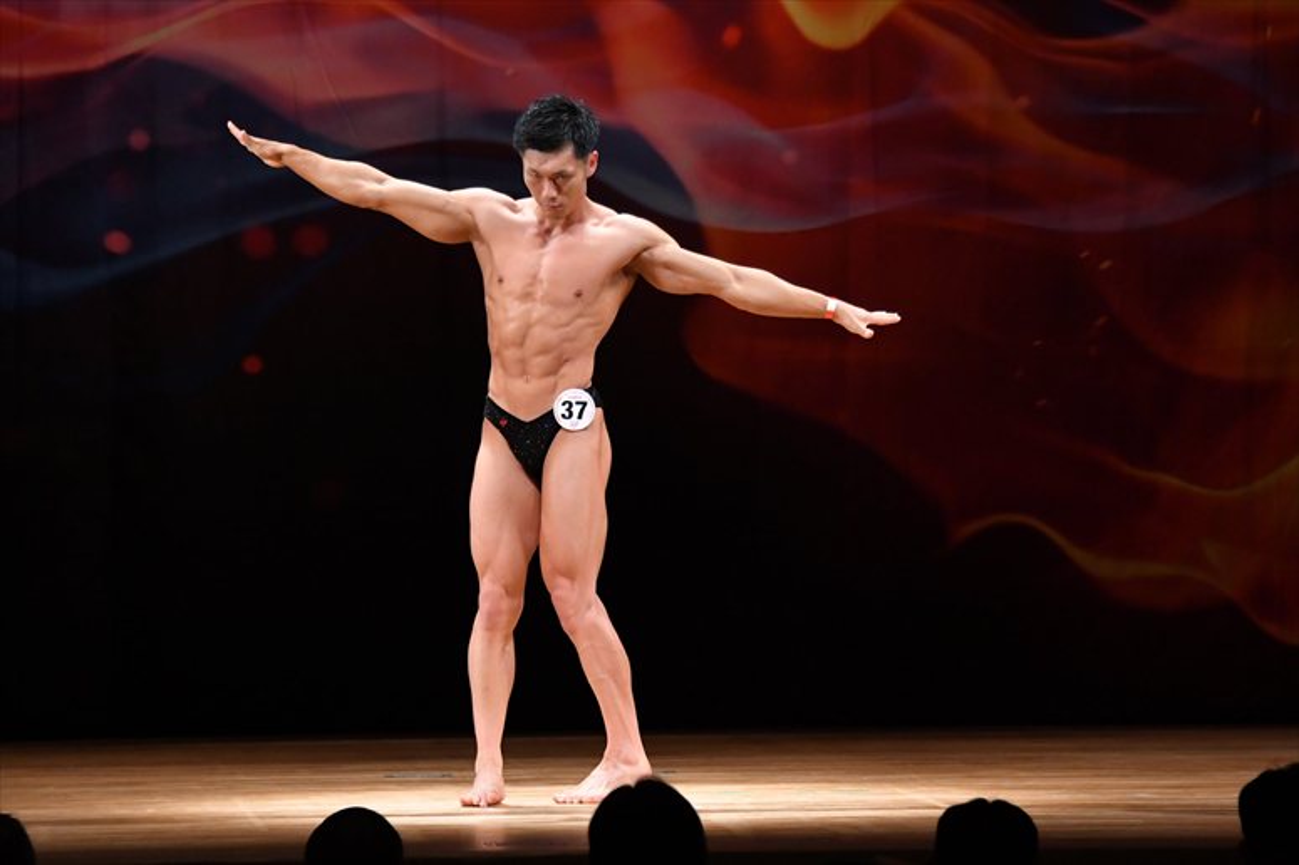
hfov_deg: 9.2
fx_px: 8115
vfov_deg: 6.1
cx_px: 650
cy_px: 432
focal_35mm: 225
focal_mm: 150
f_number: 5.6
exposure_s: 1/400
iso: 4000
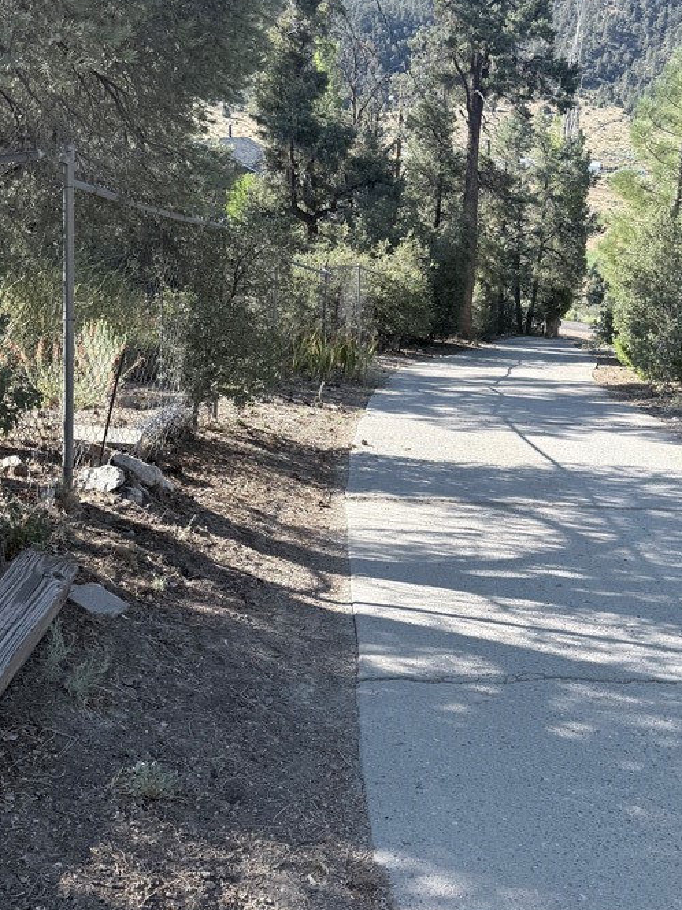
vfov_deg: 50.1
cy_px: 419
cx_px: 404
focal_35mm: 37
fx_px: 972
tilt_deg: -17.3
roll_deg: -3.3
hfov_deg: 38.5
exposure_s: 1/1727
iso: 100
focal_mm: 6.76
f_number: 1.78
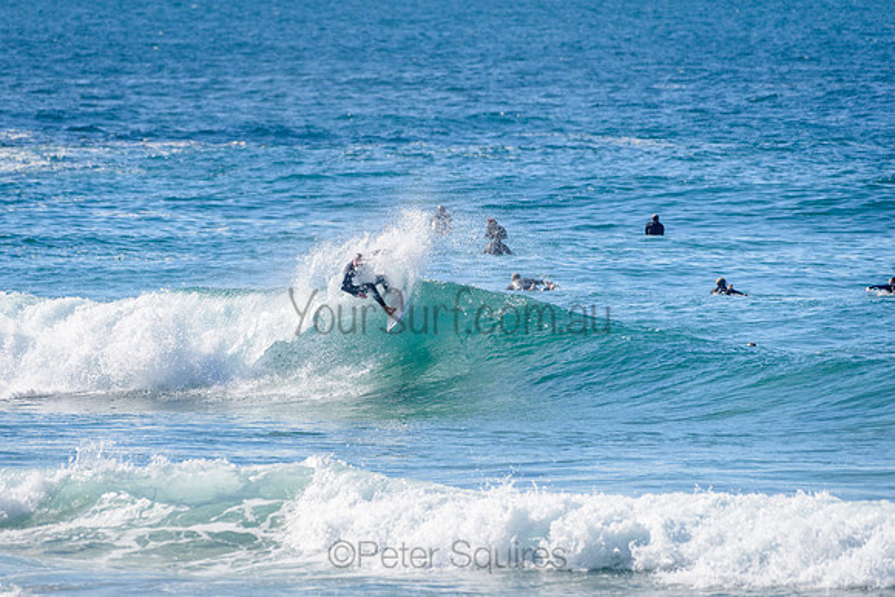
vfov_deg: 2.2
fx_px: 15249
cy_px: 291
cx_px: 390
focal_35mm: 613
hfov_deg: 3.4
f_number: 5.6
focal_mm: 500
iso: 280
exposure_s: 1/4000
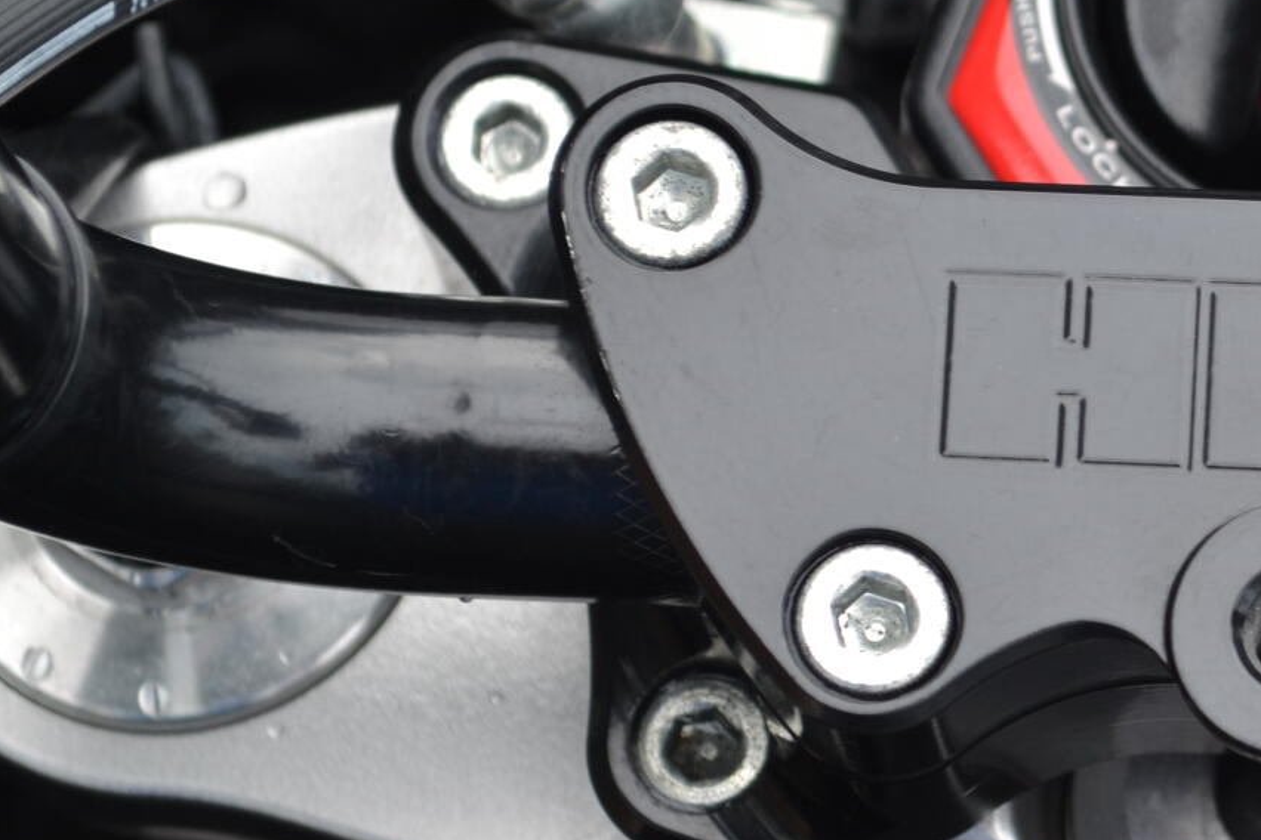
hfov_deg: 12.0
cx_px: 1215
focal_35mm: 169
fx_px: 5919
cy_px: 375
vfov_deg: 8.1
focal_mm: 48
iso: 110
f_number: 5.6
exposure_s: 1/125
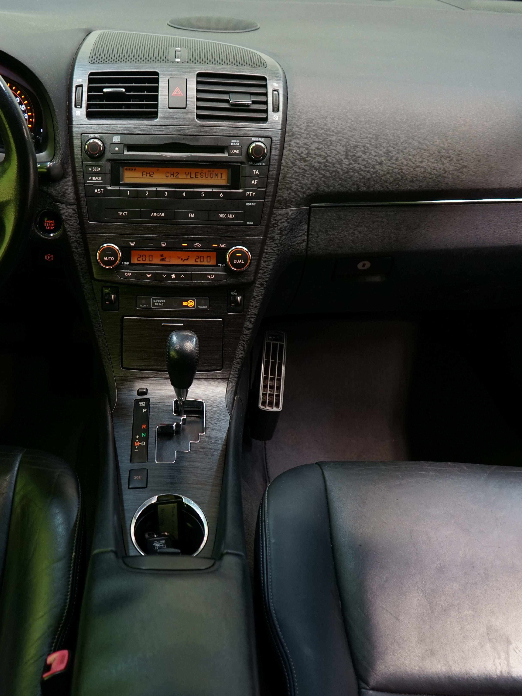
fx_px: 824
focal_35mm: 41
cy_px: 344
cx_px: 171
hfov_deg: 34.8
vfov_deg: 45.8
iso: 640
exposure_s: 1/30
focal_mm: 28
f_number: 3.5
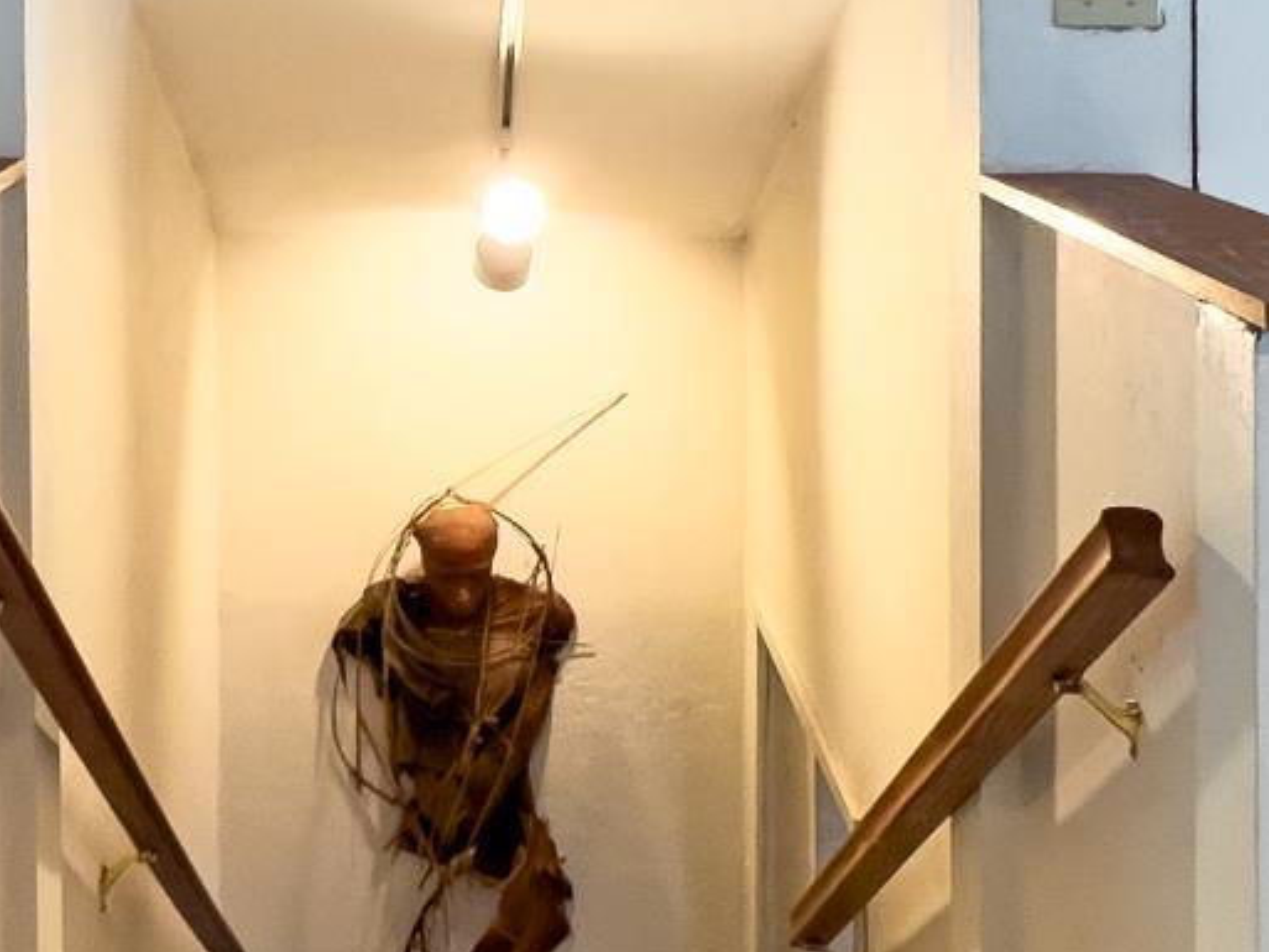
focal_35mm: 38
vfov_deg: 37.4
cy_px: 338
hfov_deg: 47.0
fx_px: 1393
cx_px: 307
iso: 250
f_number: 1.8
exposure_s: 1/60
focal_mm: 1.57
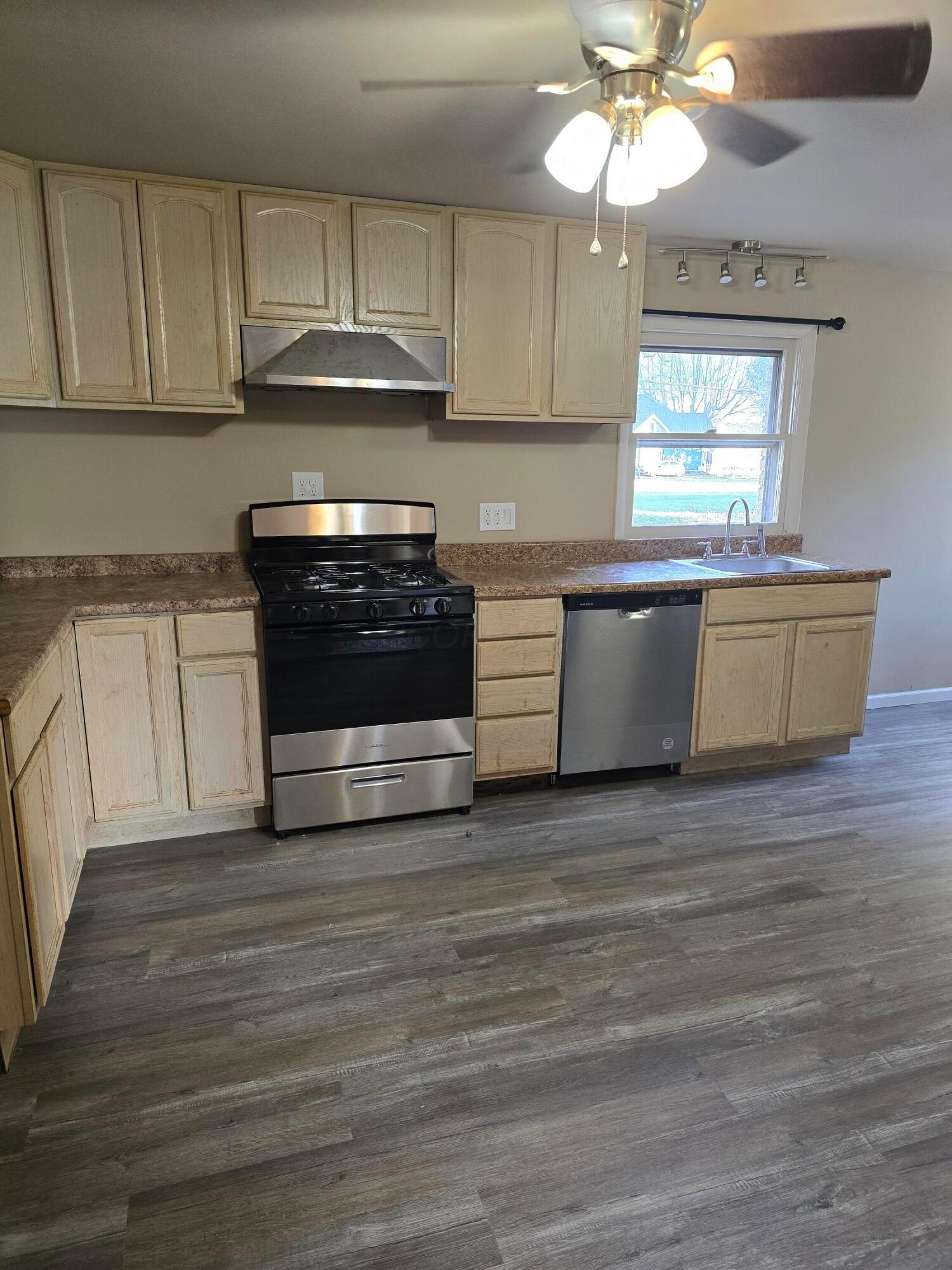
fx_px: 843
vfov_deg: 73.9
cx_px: 476
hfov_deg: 58.9
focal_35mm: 23
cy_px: 635
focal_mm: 6.3
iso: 320
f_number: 1.7
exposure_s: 1/120
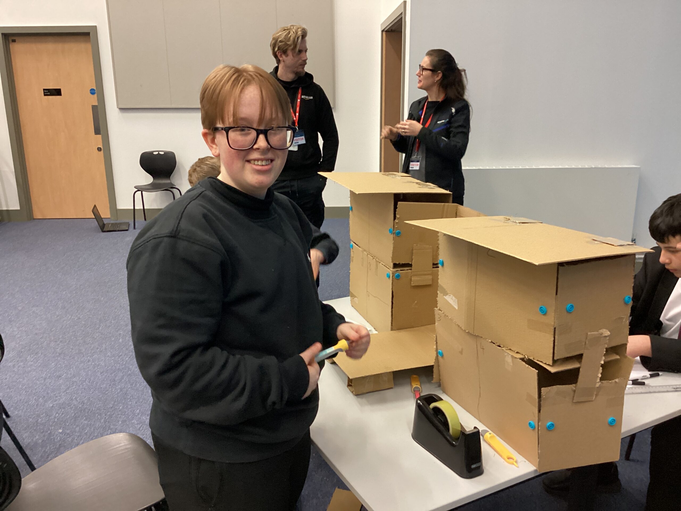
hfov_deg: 58.4
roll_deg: -0.7
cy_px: 256
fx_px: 610
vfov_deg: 45.4
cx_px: 340
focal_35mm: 31
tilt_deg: -16.4
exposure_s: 1/50
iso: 400
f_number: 2.4
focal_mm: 3.3
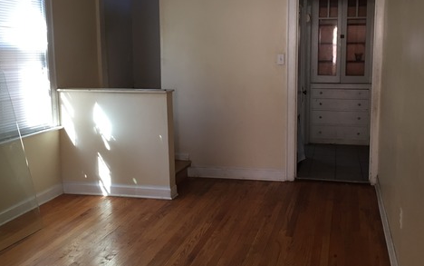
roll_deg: +2.0
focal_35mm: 42
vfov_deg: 30.6
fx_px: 486
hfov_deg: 47.0
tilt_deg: -8.0
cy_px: 120
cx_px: 243
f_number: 2.2
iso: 64
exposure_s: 1/30
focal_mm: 4.15
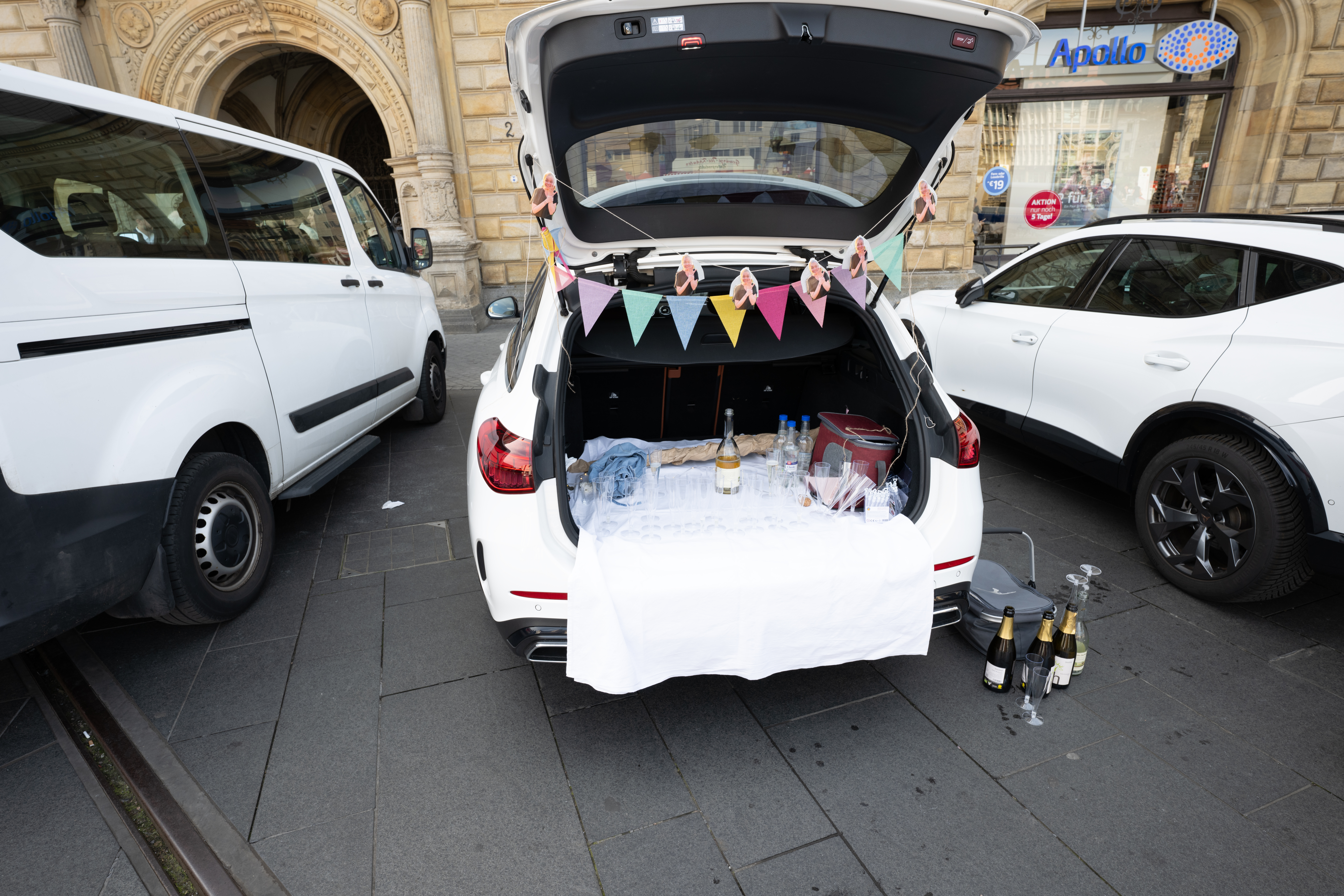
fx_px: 672
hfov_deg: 90.0
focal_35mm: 18
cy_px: 448
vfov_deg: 67.4
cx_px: 672
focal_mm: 18
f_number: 7.1
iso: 125
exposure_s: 1/60
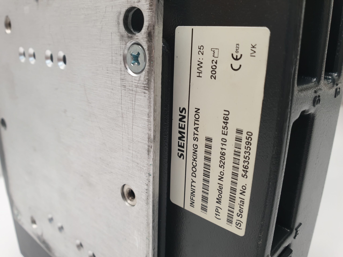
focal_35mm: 26
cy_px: 128
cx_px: 172
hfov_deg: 67.3
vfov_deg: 53.1
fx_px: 258
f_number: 2.4
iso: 64
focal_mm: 4.3
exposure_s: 1/50
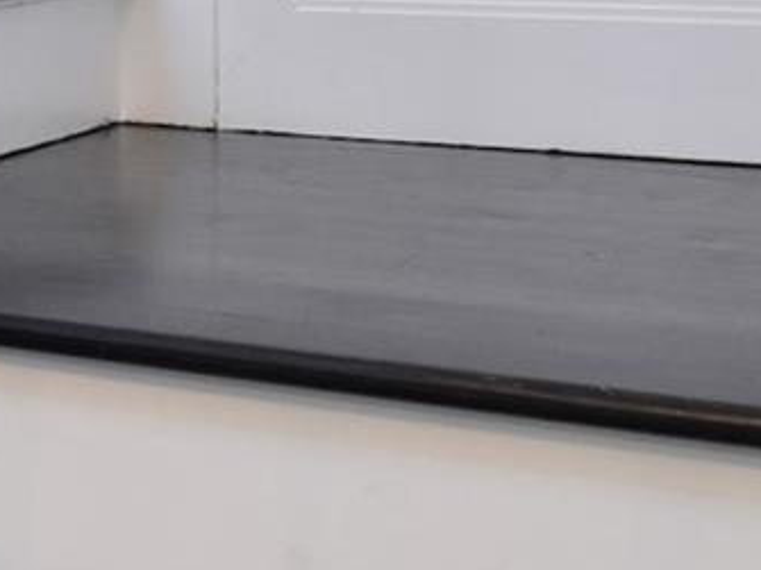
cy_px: -162
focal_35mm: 97
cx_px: -940
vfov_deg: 14.6
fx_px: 2130
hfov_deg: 14.8
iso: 640
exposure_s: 1/30
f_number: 8
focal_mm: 11
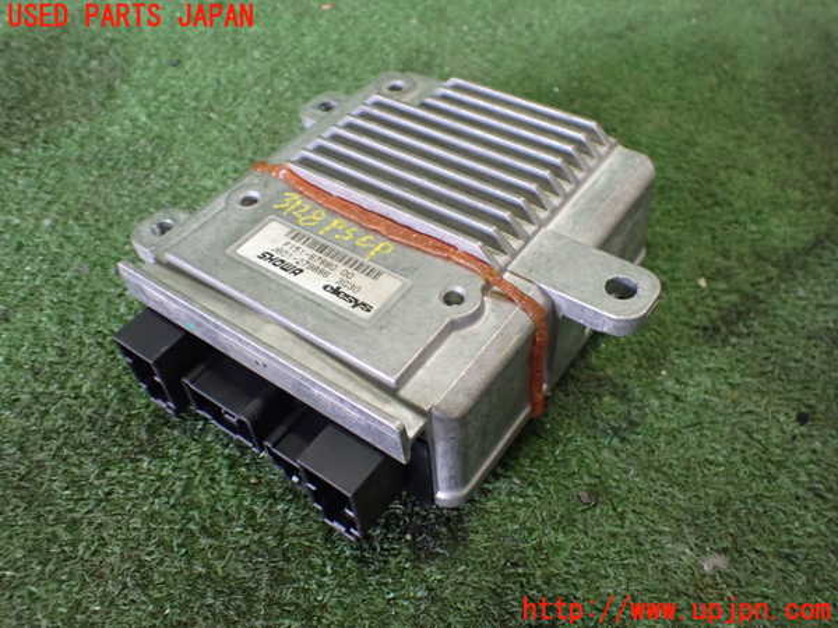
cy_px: 314
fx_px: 726
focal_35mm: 30
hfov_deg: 60.0
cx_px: 419
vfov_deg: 46.8
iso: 800
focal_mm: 5.4
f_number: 2.3
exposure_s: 1/80
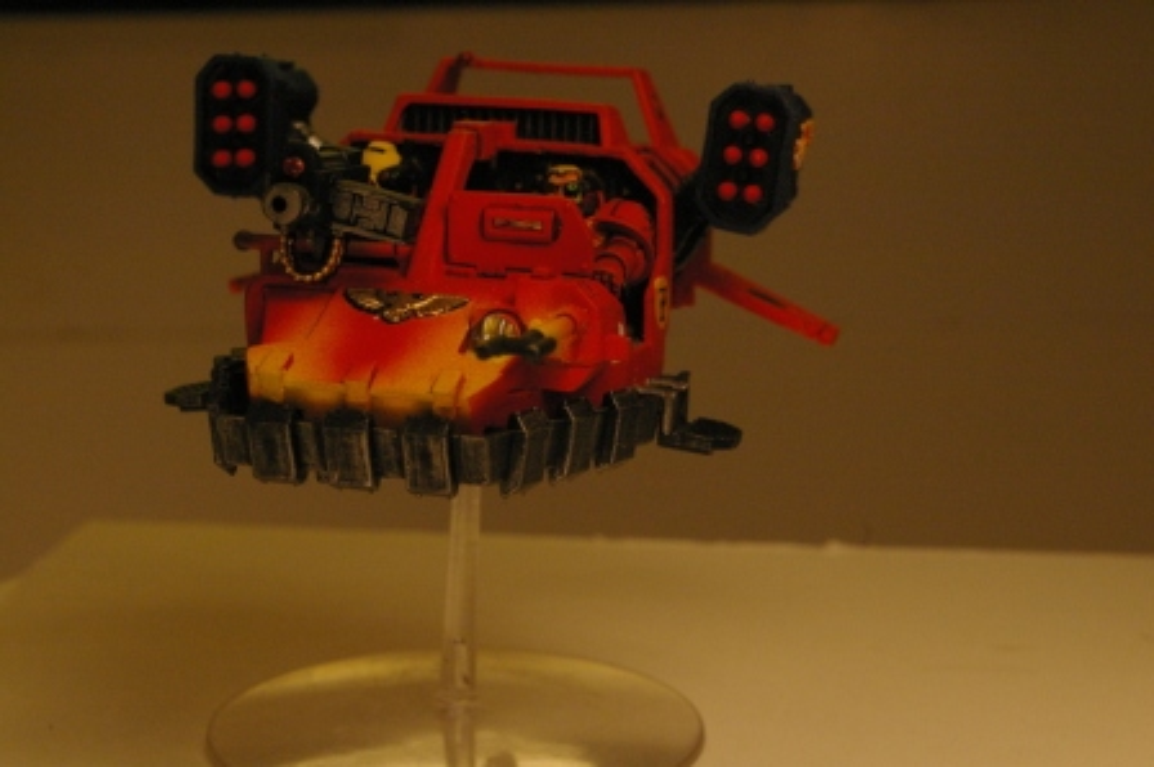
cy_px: 384
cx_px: 577
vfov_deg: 21.0
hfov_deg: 31.2
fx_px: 2066
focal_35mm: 64
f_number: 11
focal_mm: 43
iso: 1600
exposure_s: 1/1000
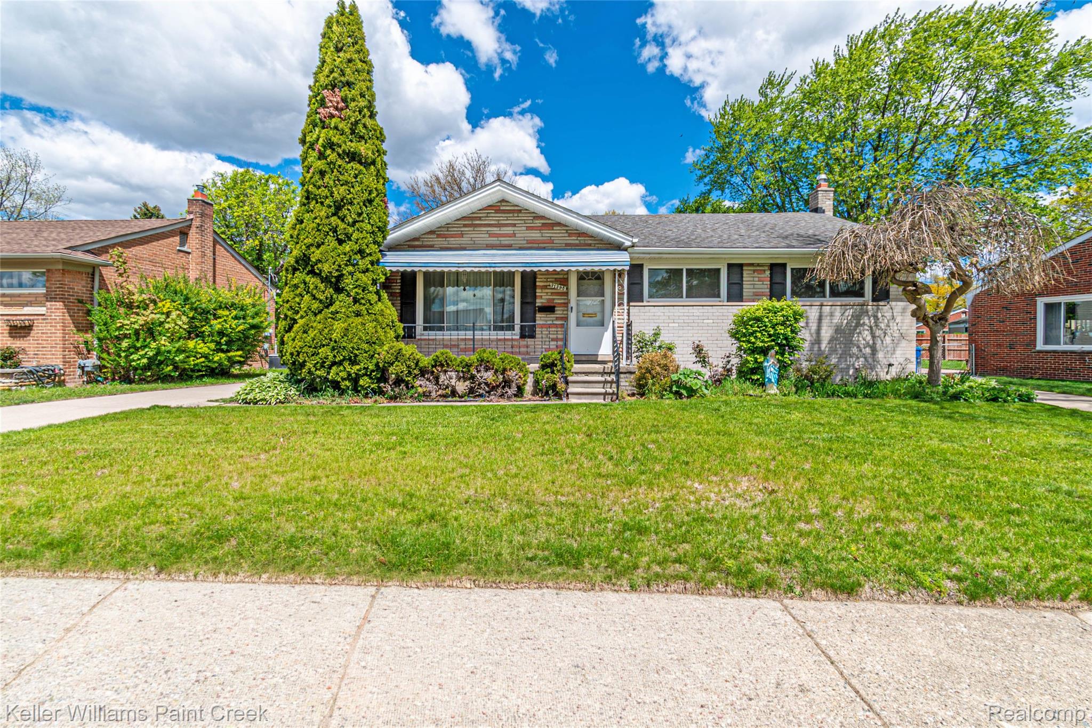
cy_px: 364
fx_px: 455
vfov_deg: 77.3
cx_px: 546
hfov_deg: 100.4
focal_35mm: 15
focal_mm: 10
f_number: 18
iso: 250
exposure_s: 1/125
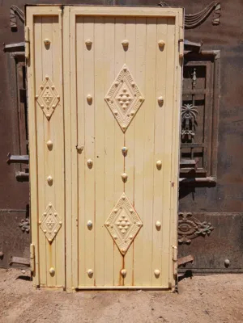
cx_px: 122
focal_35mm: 26
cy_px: 162
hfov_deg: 53.1
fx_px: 243
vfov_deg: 67.3
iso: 20
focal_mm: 3.98
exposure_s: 1/673
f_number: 1.8
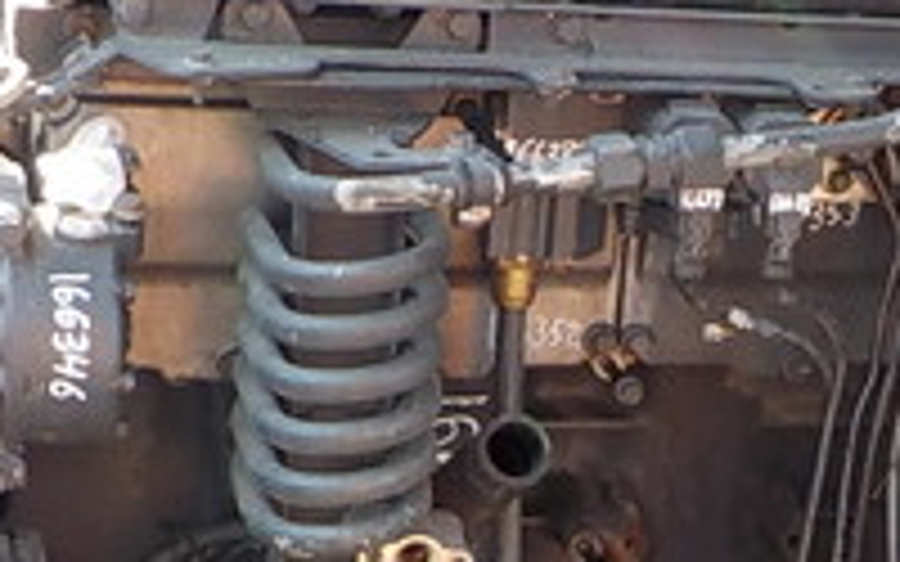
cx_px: 860
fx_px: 2502
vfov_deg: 12.8
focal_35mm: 102
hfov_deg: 19.9
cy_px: 391
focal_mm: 4.1
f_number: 3.3
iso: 125
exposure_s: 1/50
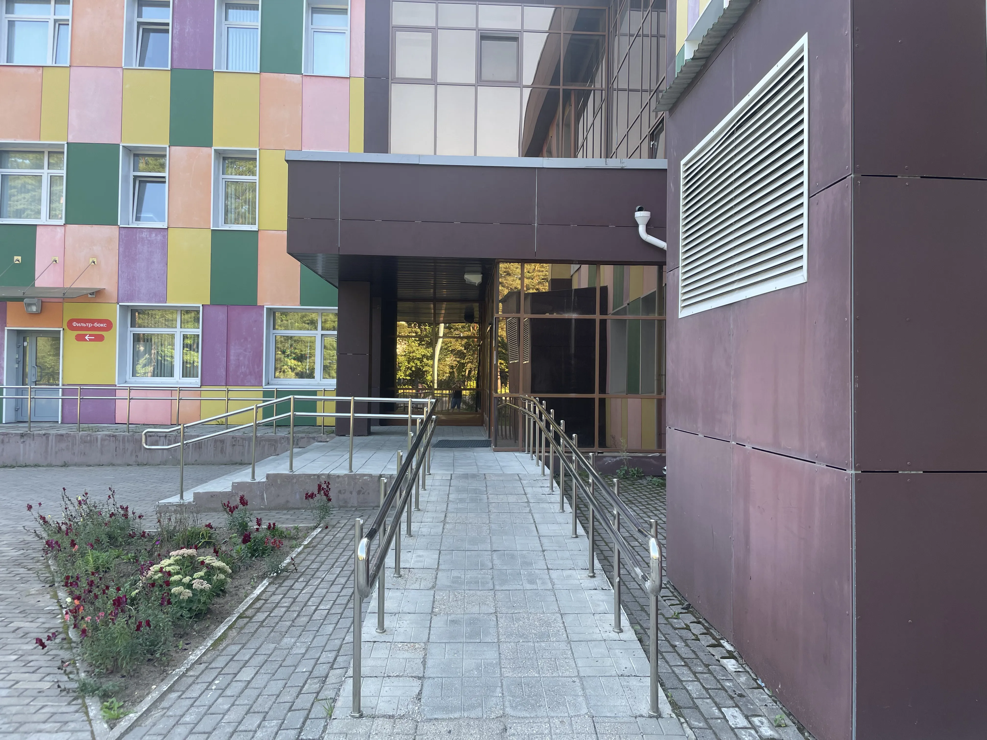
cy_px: 370
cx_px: 494
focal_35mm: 26
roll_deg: -0.7
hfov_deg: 67.3
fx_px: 741
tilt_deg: +1.2
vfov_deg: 53.1
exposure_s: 1/161
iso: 32
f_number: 1.6
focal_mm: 4.2
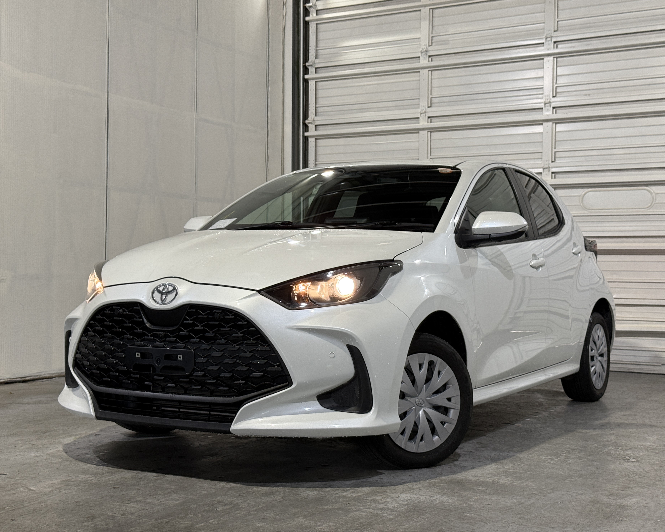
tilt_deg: -0.1
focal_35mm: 51
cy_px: 267
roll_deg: -0.8
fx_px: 1004
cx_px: 337
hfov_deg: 36.7
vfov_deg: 29.7
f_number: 1.78
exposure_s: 1/60
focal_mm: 6.76
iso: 64
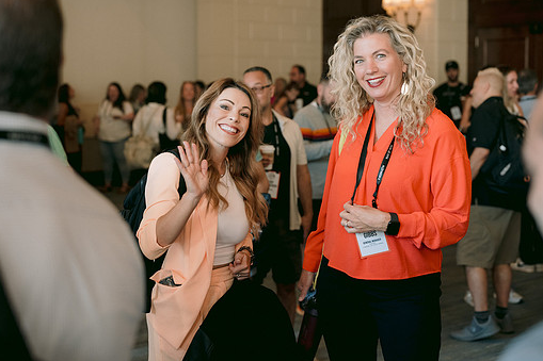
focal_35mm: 57
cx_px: 297
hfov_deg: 35.0
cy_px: 159
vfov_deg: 23.7
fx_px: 859
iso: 800
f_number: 2.8
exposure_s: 1/200
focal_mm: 50
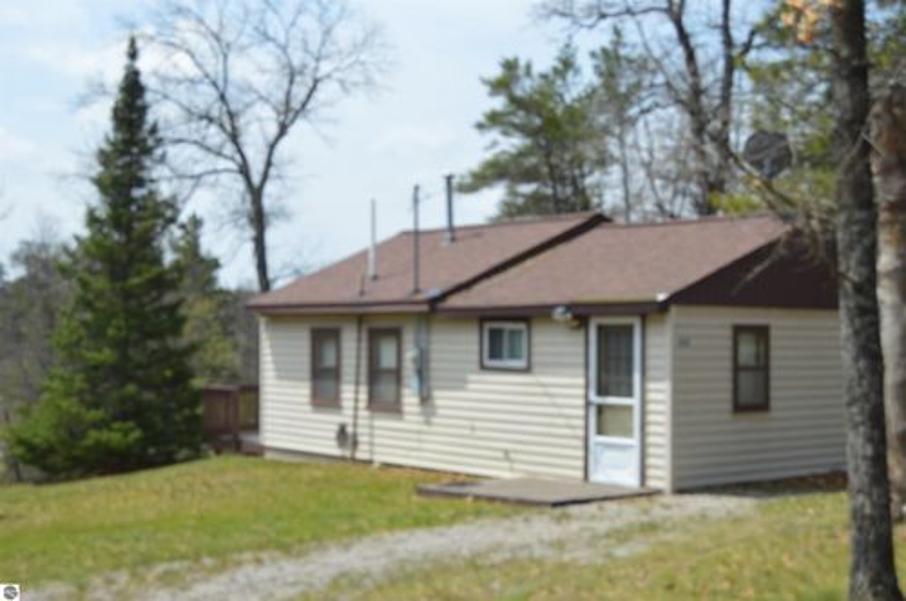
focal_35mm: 51
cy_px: 300
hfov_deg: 38.9
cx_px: 453
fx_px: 1282
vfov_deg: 26.4
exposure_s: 1/250
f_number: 8
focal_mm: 34
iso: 100
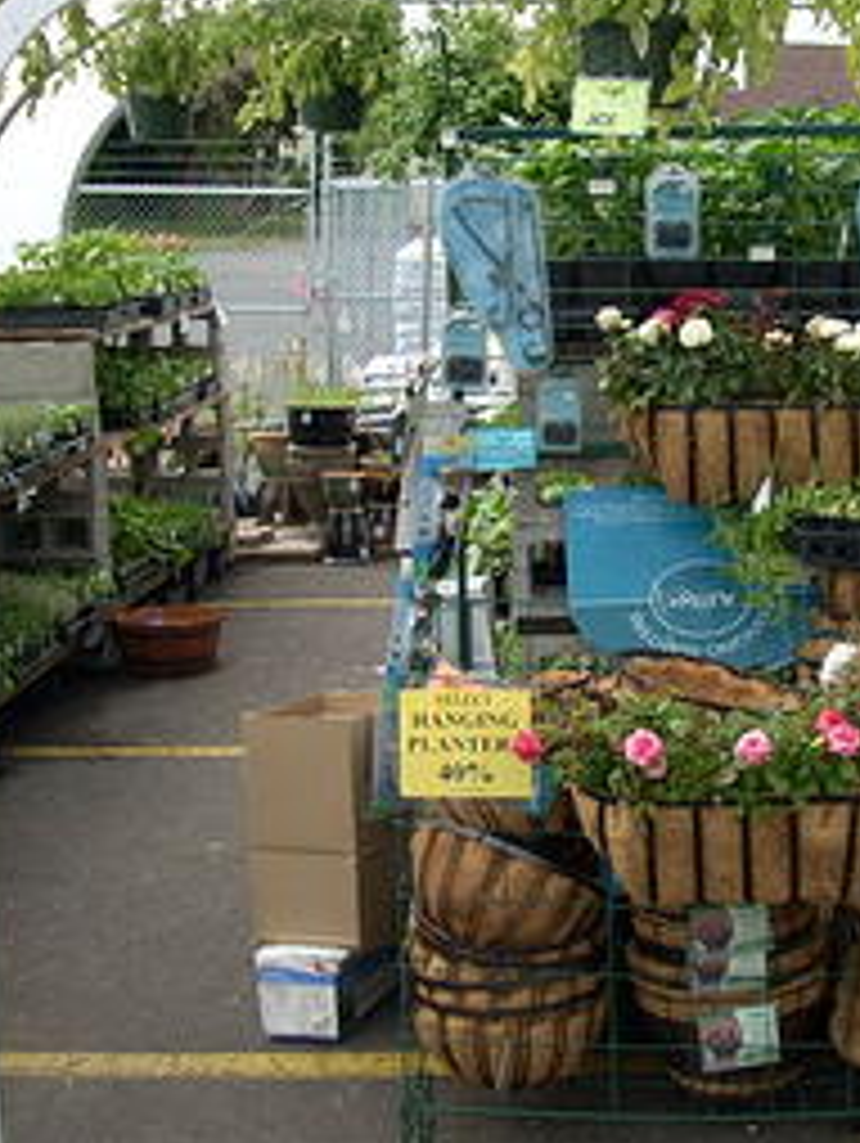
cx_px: 709
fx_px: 2249
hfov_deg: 21.3
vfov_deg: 28.5
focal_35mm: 68
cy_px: 508
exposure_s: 1/324
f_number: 2.8
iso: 64
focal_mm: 6.2
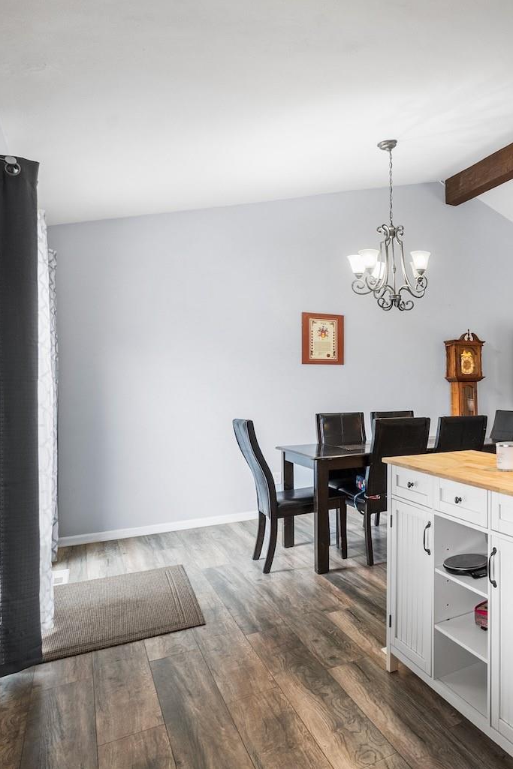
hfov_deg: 41.2
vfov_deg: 71.5
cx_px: 562
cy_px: 387
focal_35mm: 25
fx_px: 535
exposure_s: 1/3
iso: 200
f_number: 8
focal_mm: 16
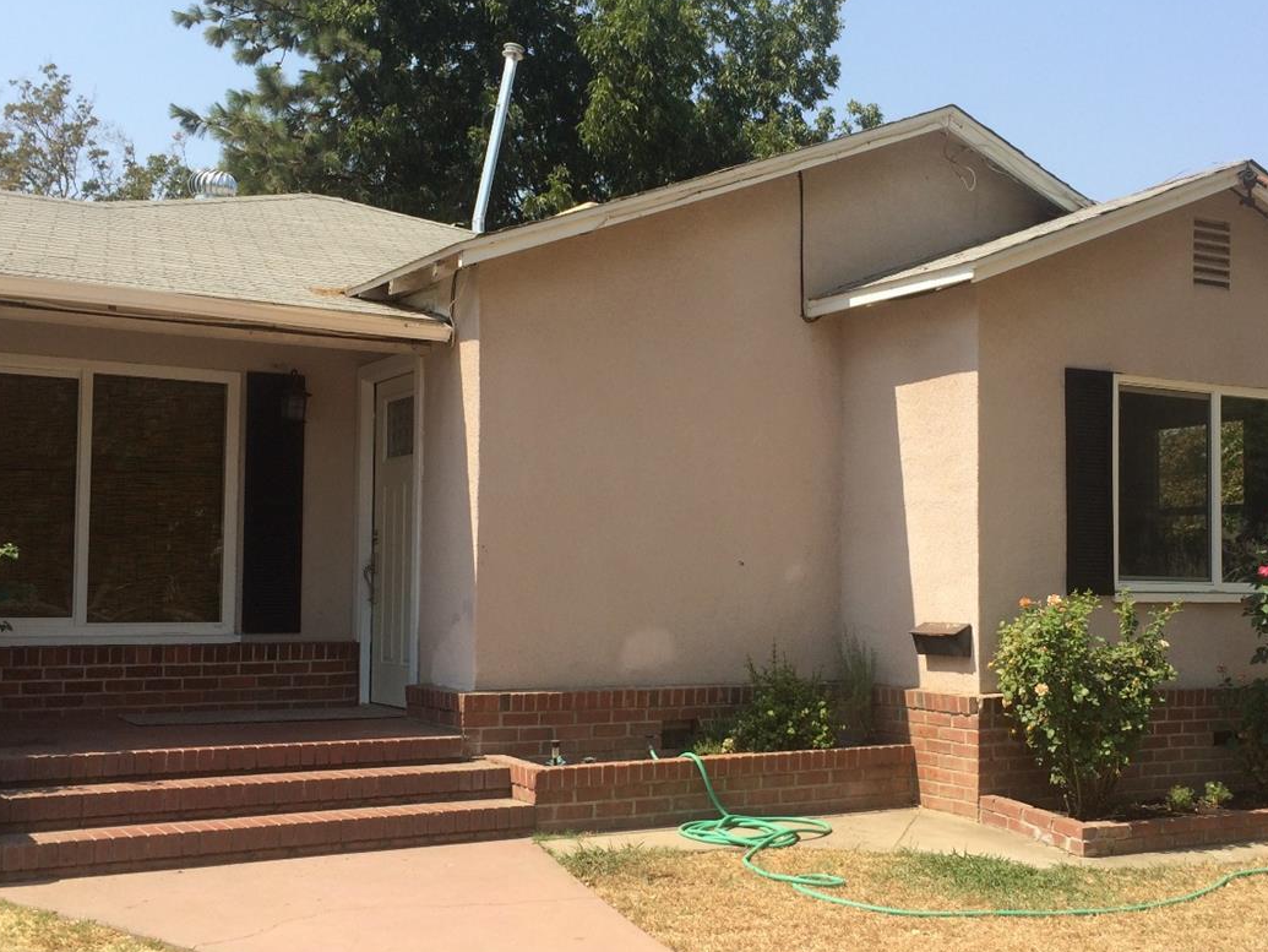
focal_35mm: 42
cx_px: 673
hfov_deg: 44.8
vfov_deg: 34.3
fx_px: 1539
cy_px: 517
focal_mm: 4.15
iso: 32
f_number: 2.2
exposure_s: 1/1580
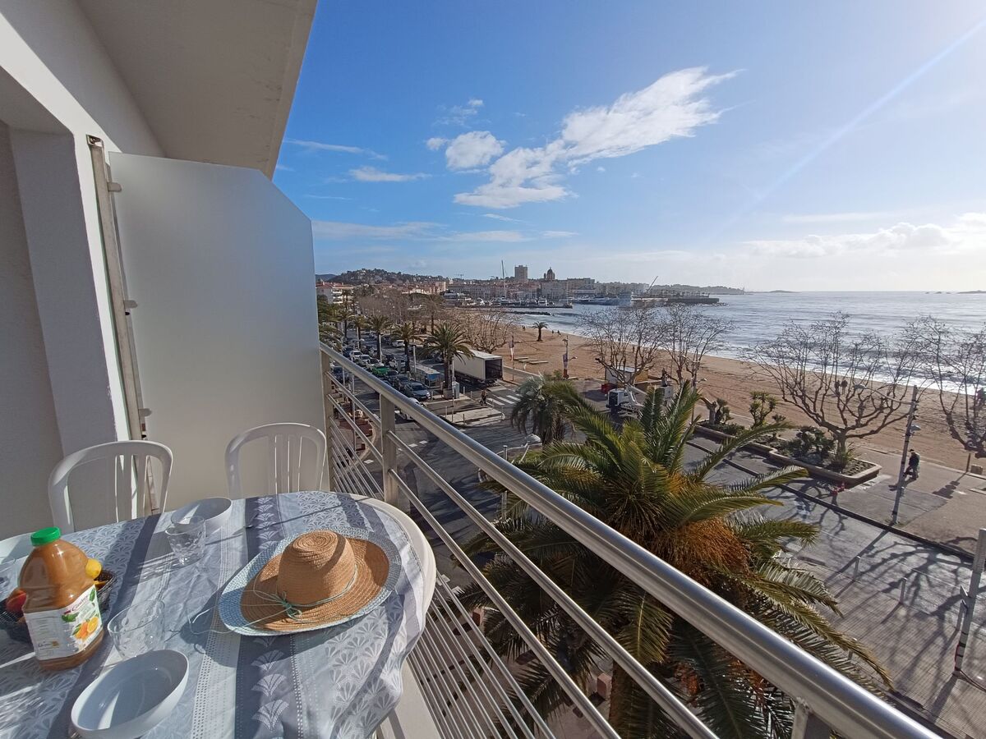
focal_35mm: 16
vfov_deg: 78.1
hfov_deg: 94.5
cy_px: 370
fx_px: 456
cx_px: 493
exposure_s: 1/2165
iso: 50
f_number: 2.2
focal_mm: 1.66
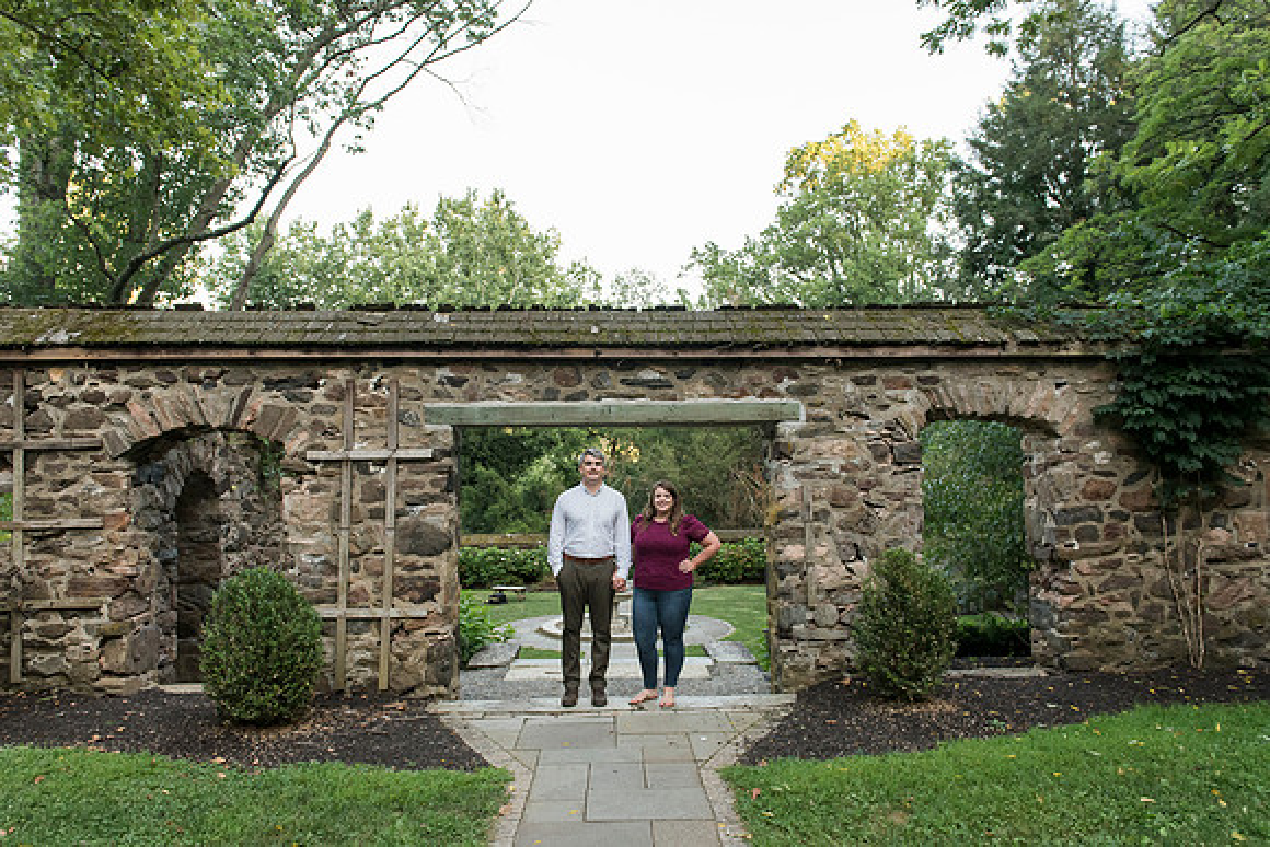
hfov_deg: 71.2
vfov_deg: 51.1
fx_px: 887
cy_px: 422
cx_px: 638
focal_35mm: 25
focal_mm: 24
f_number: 4
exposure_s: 1/400
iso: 1600
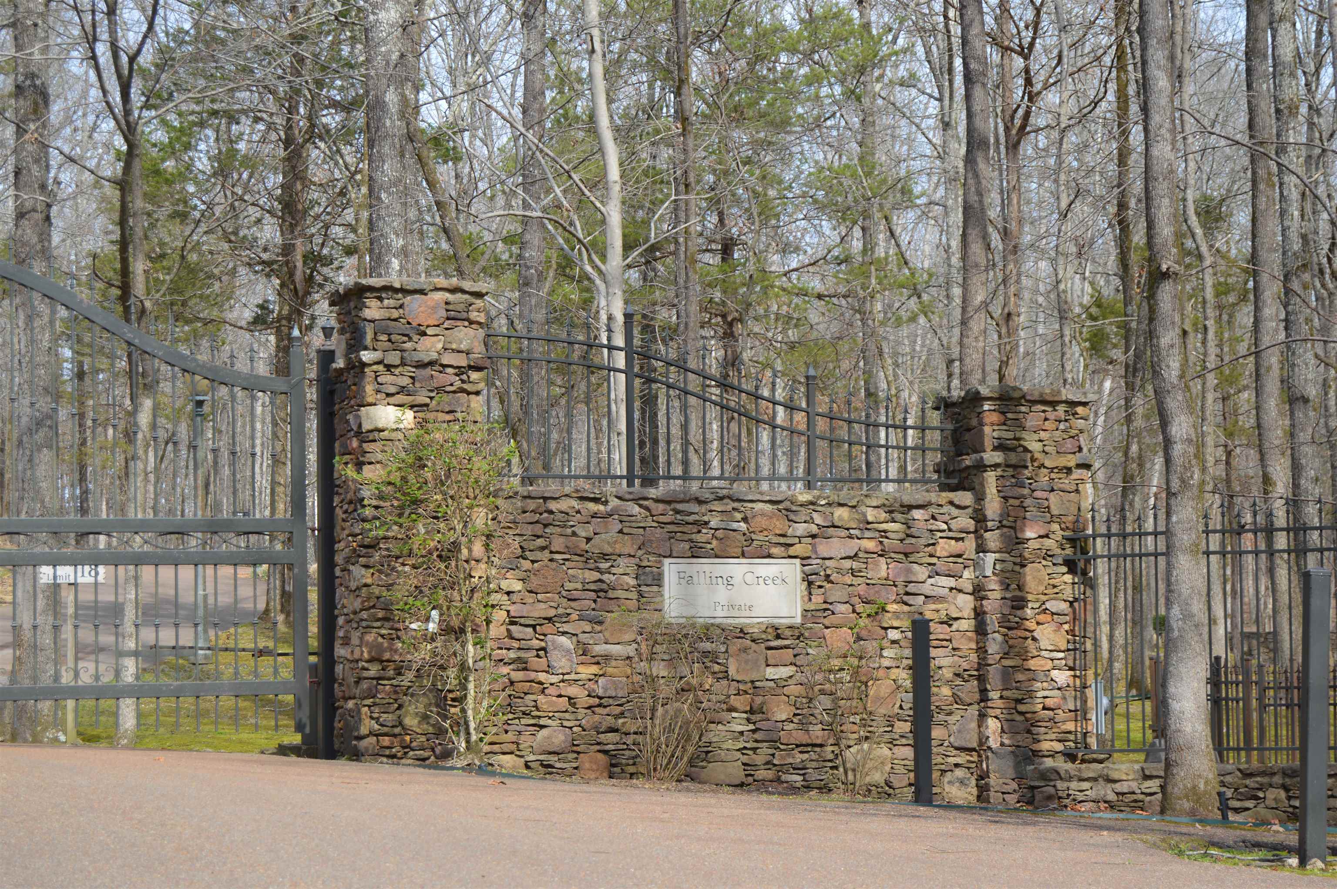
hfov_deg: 24.6
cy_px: 444
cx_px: 668
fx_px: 3061
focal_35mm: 82
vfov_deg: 16.5
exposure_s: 1/160
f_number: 6.3
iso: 100
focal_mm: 55
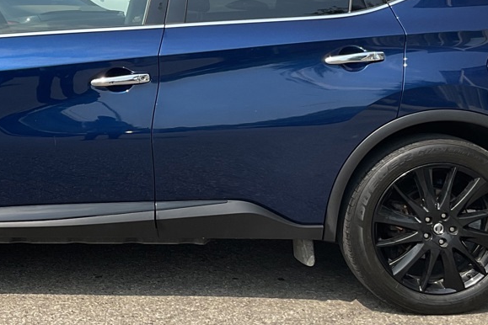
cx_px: 88
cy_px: 93
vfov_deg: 18.1
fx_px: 1017
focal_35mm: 75
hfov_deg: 26.4
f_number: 1.8
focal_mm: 3
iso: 16
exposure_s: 1/1490
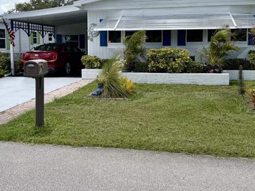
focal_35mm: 49
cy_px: 76
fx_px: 361
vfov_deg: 29.6
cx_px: 119
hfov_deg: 38.9
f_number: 1.6
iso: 64
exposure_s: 1/7813
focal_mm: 5.96
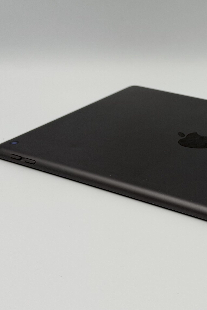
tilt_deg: -23.9
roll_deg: +0.4
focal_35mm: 67
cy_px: 155
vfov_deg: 30.1
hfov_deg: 19.8
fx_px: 578
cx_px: 200
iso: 64
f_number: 1.78
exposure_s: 1/828
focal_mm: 6.76
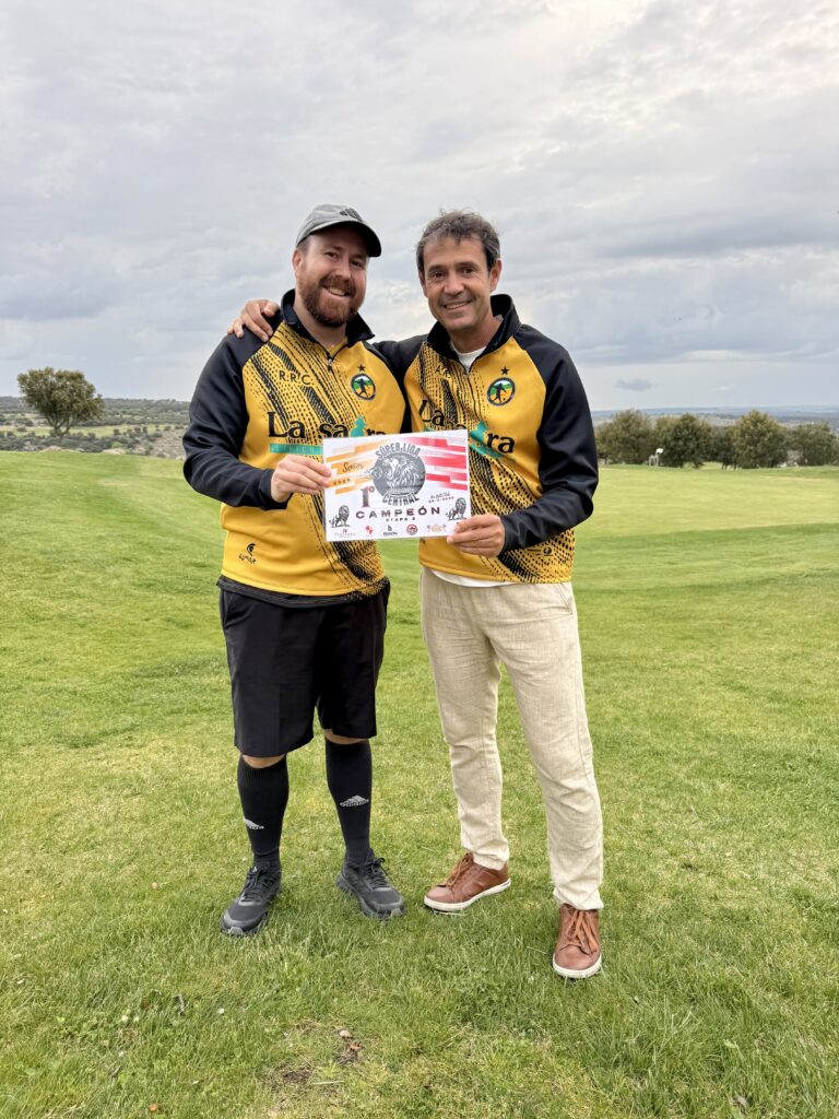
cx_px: 420
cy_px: 560
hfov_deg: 56.8
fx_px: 776
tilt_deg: -9.2
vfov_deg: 71.6
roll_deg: +1.5
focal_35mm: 24
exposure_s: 1/575
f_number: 1.78
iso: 80
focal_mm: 6.76
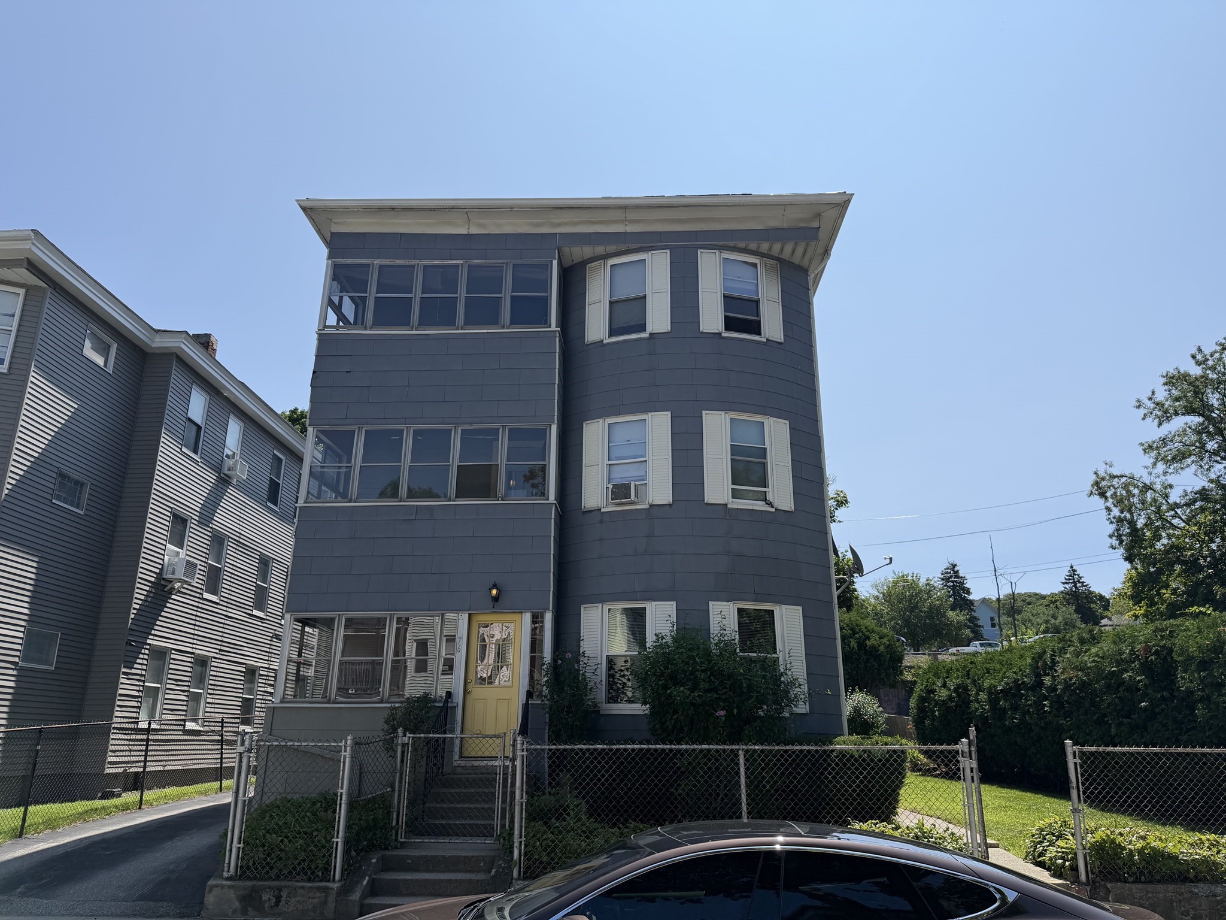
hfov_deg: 71.6
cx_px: 613
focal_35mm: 24
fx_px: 850
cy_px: 460
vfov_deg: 56.8
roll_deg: -0.4
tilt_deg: +18.1
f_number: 1.78
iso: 80
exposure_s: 1/5714
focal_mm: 6.76
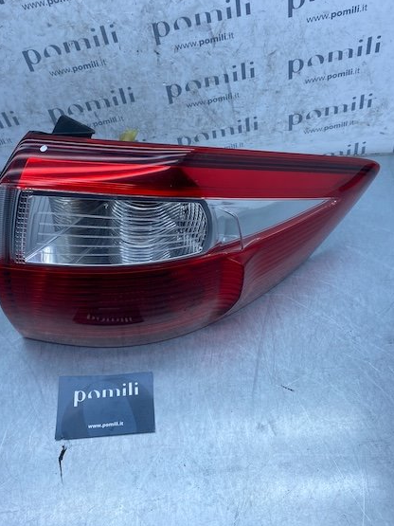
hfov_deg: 46.7
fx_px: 455
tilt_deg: -47.7
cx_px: 178
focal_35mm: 30
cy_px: 232
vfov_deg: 59.8
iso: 32
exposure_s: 1/871
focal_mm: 4.25
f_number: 1.8
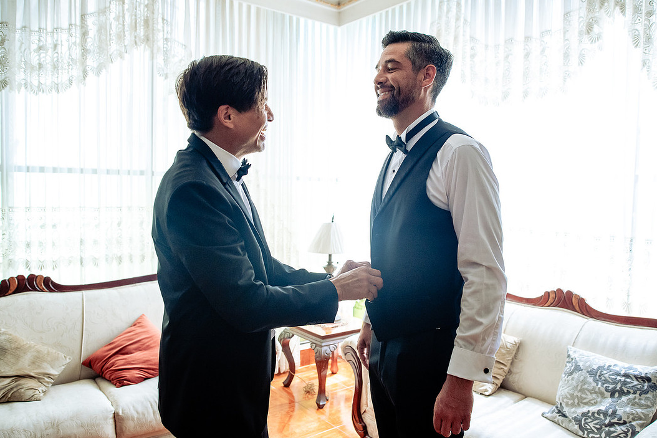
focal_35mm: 26
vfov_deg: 49.6
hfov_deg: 69.4
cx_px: 342
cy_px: 222
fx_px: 475
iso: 1250
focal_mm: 24
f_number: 3.5
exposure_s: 1/160
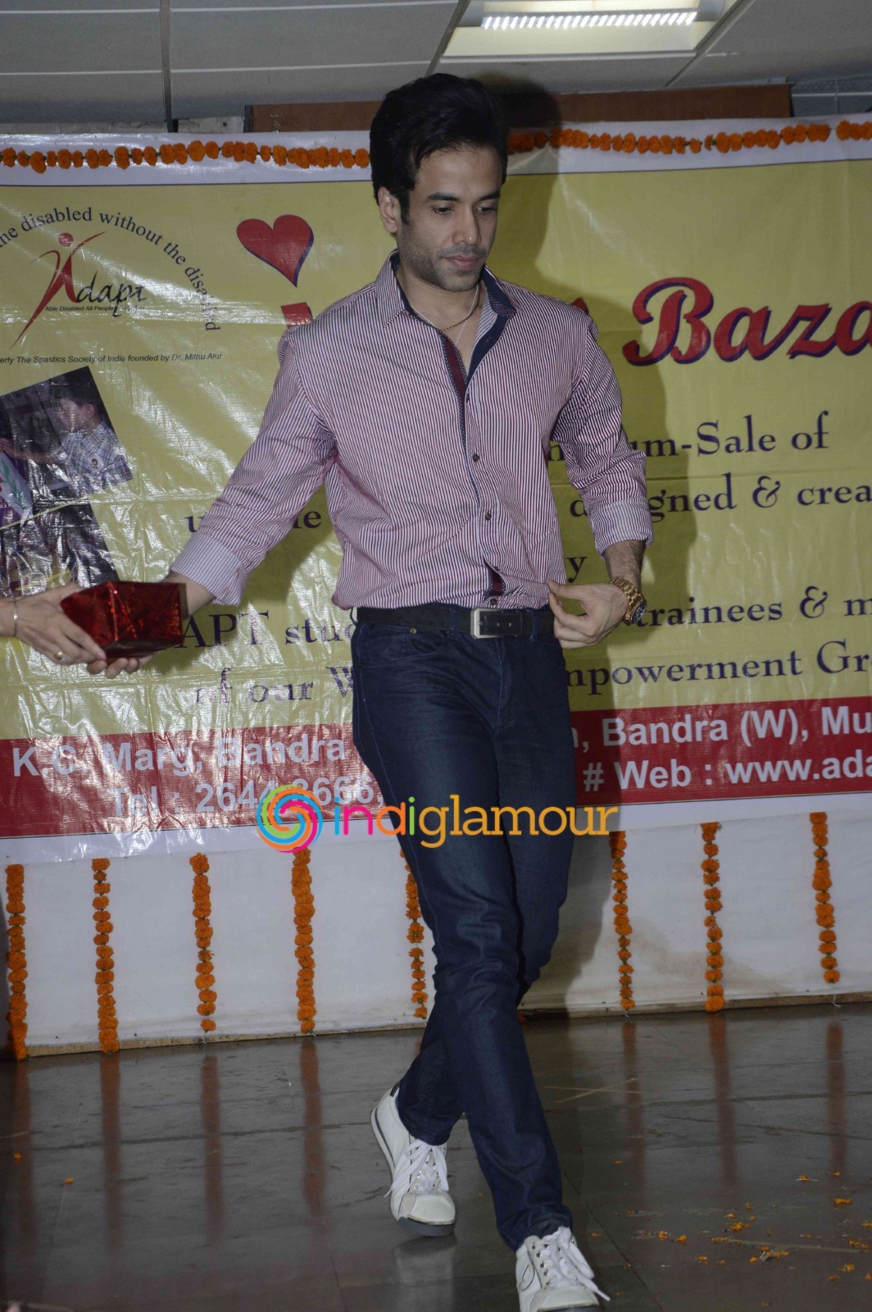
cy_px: 656
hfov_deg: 18.2
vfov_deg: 27.0
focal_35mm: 75
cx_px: 436
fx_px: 2730
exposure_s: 1/160
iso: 800
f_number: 6.3
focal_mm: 50
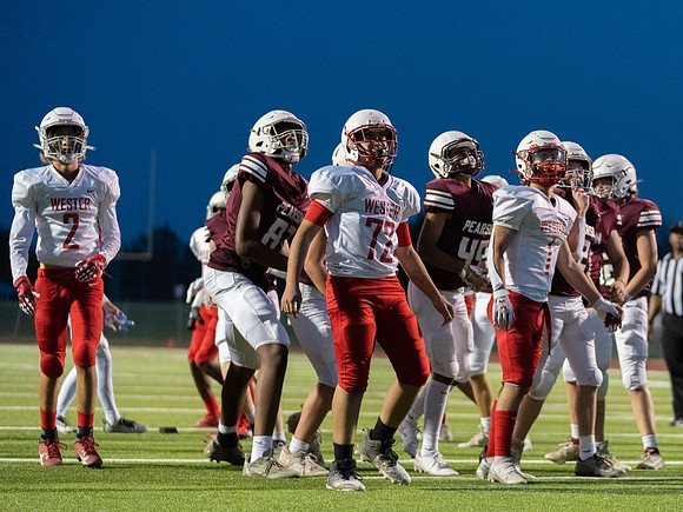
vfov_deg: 10.2
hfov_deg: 13.5
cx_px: 454
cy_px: 209
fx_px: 2874
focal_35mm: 146
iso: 8000
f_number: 2.8
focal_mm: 114
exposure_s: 1/1000
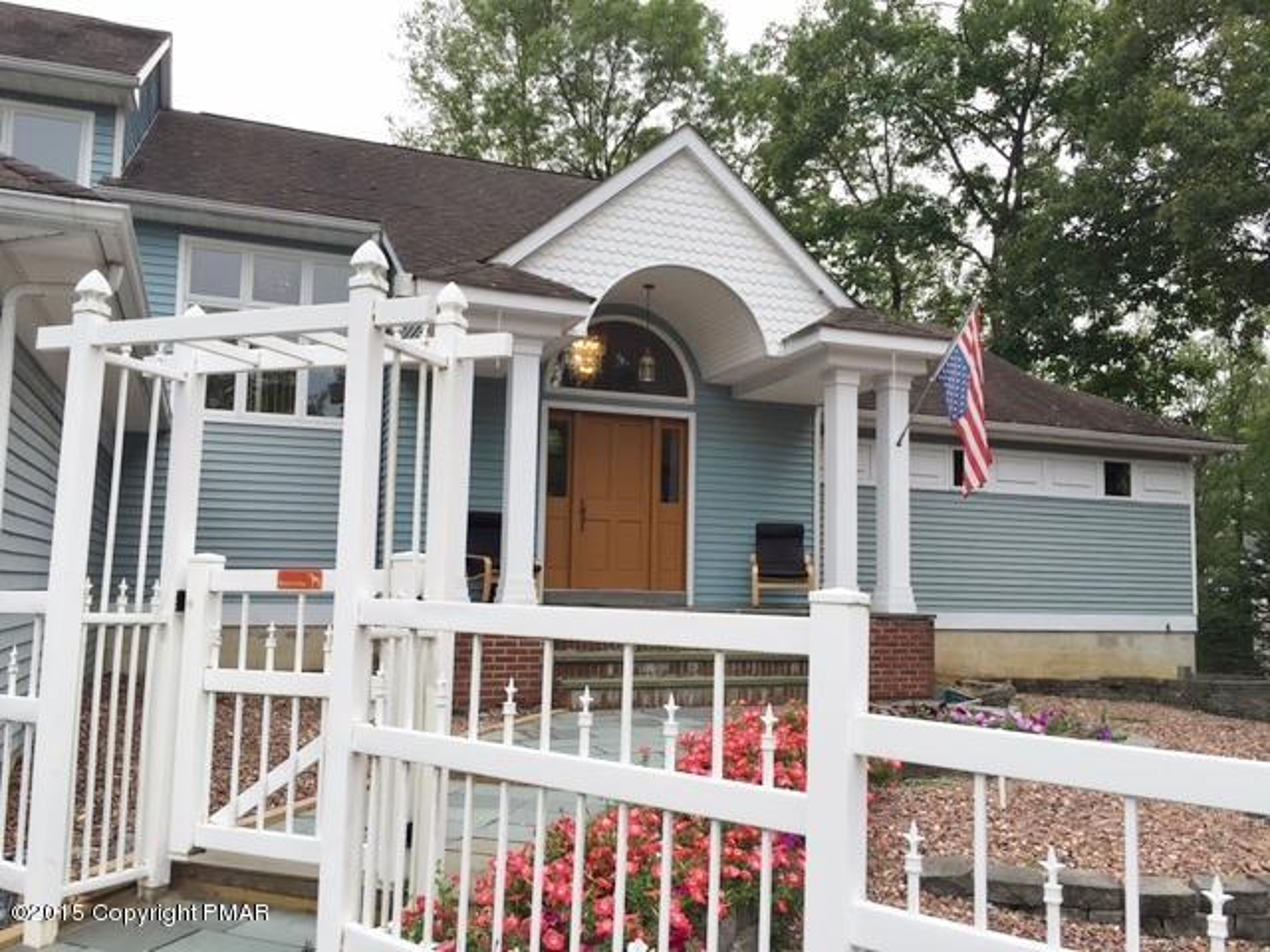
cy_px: 476
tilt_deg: +7.6
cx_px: 635
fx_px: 1064
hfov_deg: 61.7
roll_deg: -0.3
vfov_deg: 48.2
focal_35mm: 29
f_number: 2.2
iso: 25
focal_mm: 4.15
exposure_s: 1/199
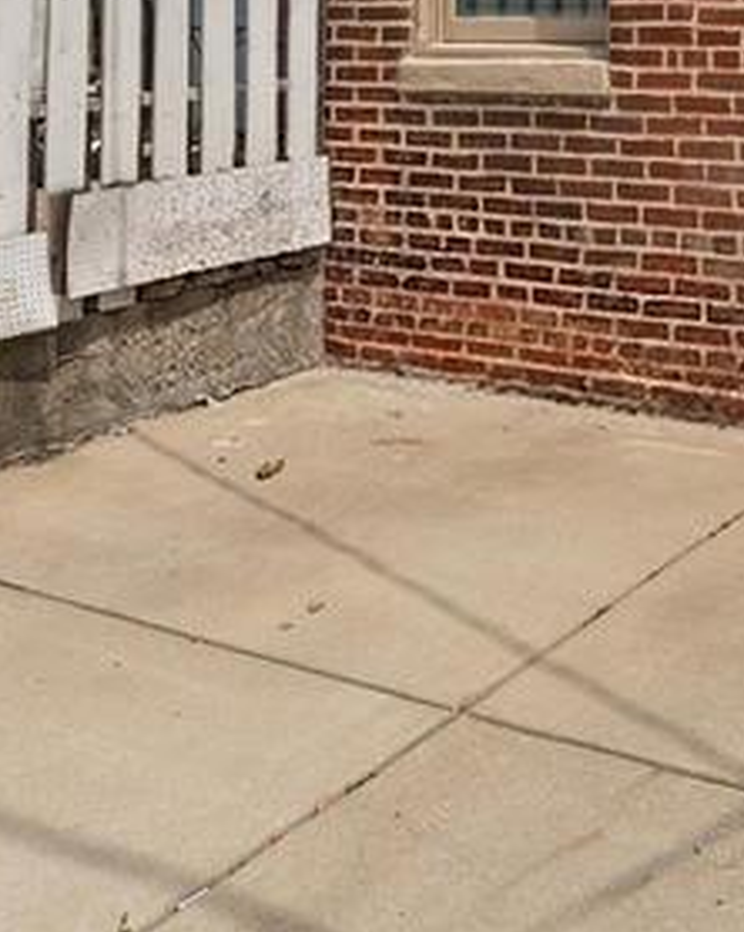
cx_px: 635
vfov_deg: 31.5
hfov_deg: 28.8
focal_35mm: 51
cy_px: -148
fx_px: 1405
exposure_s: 1/800
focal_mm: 14
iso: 100
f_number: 6.3
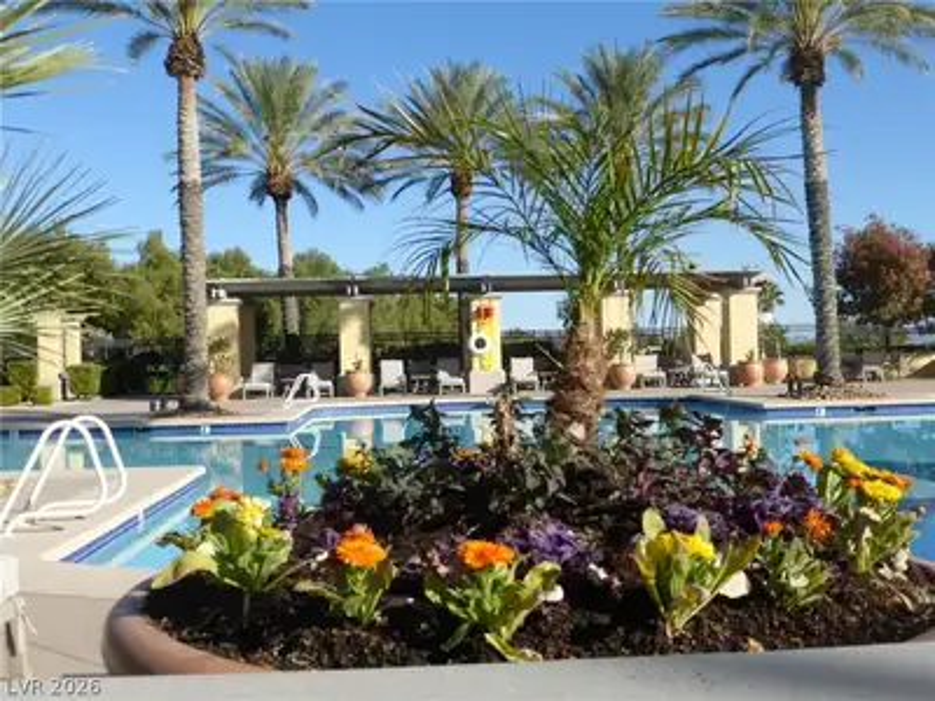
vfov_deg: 36.0
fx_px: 1080
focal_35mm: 40
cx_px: 468
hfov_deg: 46.8
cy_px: 350
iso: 100
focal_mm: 6.9
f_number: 3.9
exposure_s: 1/1000
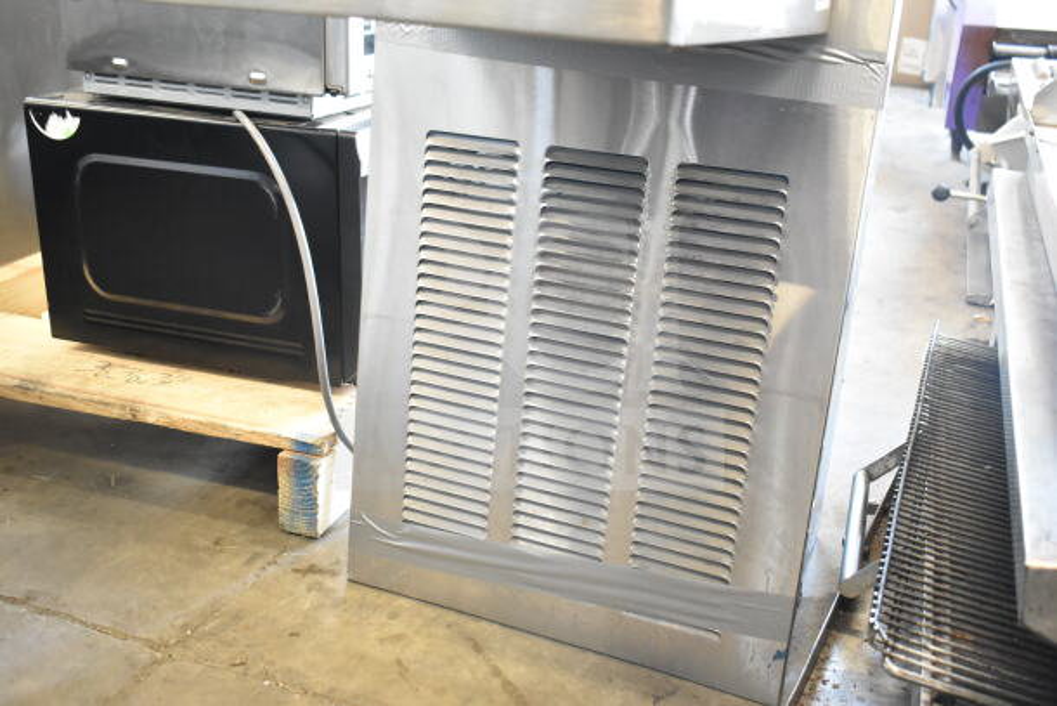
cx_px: 528
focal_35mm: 38
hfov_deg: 51.3
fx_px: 1101
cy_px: 353
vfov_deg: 35.5
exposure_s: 1/40
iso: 4000
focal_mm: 25
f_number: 4
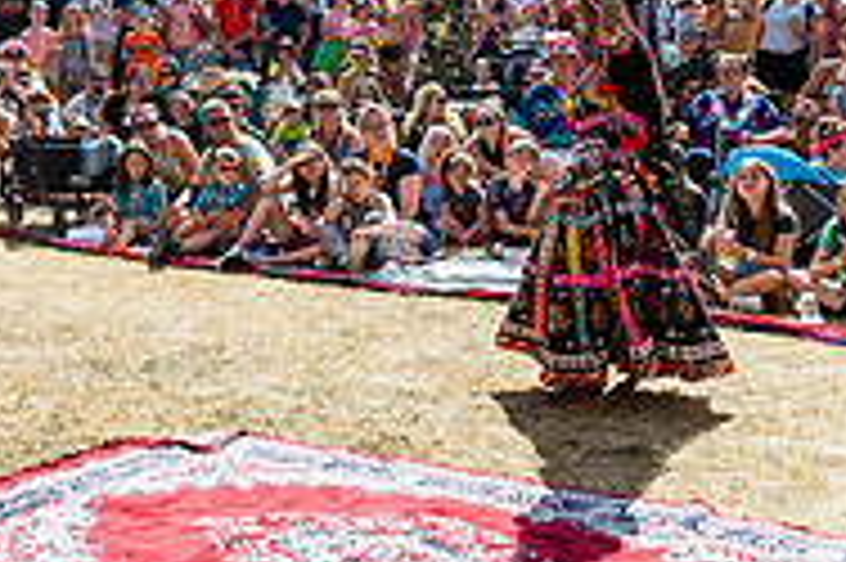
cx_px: 189
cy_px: 18
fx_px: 1737
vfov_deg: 18.0
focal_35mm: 74
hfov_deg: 26.9
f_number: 8
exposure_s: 1/1000
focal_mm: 24
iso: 400
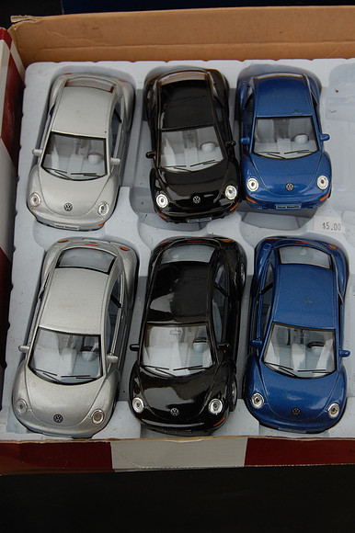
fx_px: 777
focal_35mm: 52
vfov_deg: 37.9
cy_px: 266
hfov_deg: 25.7
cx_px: 178
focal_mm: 35
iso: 200
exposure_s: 1/160
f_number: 6.3
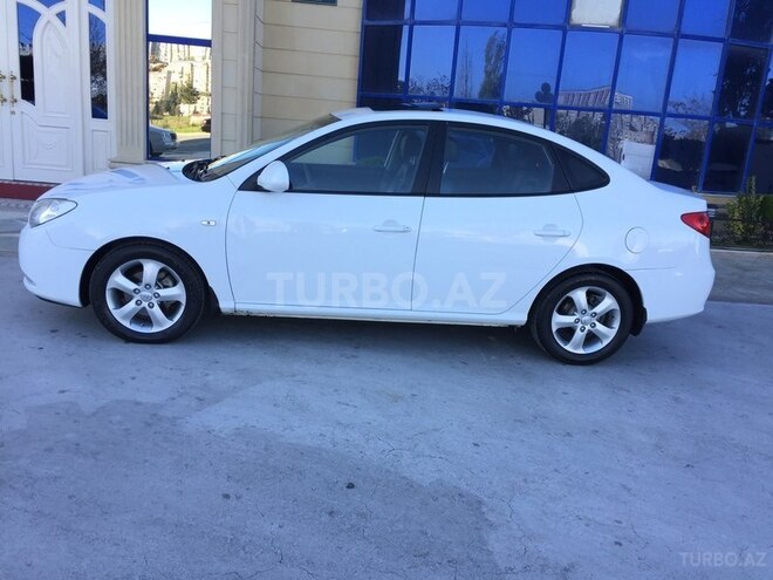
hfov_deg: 61.7
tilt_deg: -14.1
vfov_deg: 48.2
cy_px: 290
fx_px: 648
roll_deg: -5.1
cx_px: 386
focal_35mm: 29
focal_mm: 4.15
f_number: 2.2
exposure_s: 1/280
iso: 32
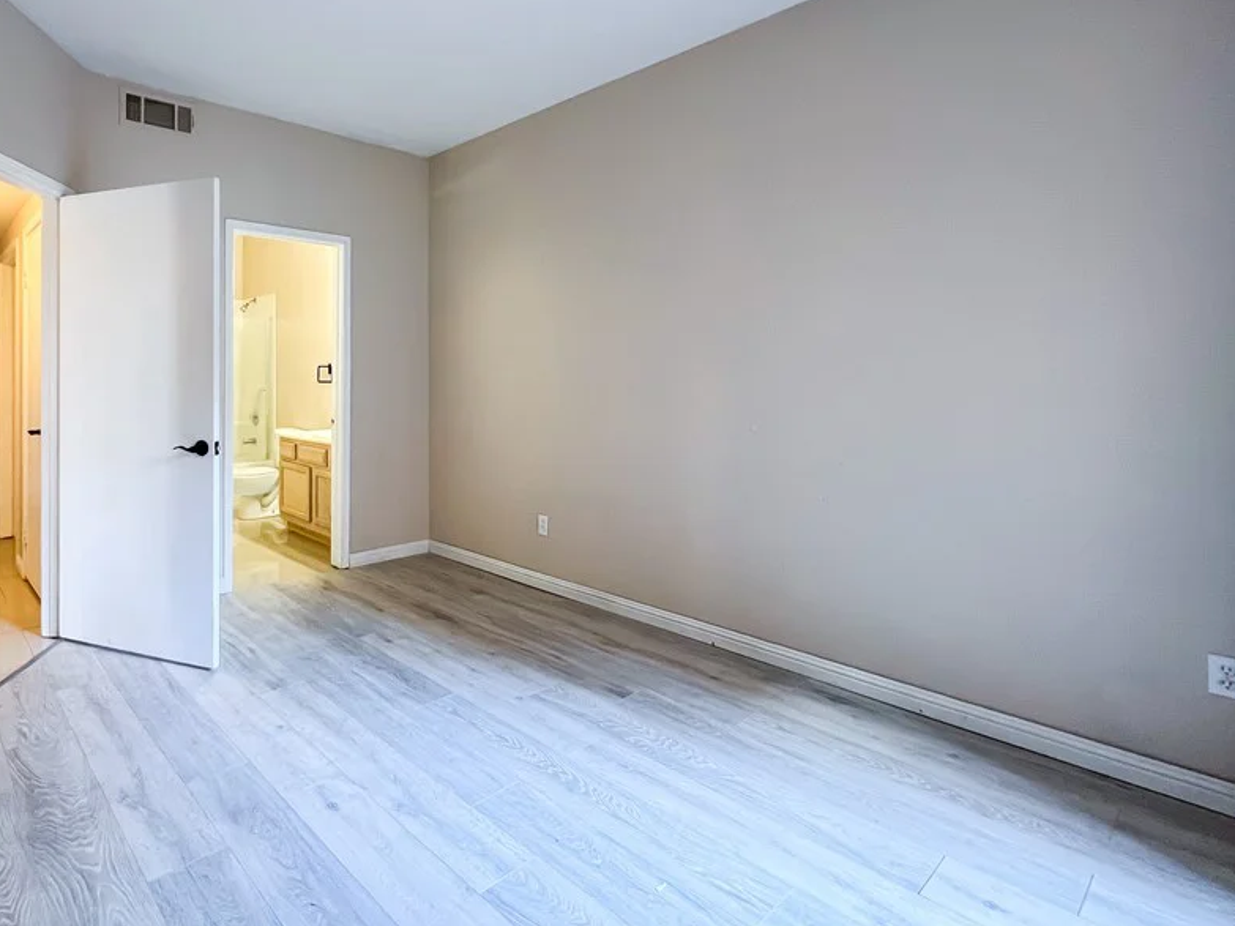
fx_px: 606
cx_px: 438
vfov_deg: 74.1
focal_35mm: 17
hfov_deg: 88.6
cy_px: 383
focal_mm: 1.57
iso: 250
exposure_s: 1/60
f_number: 1.8
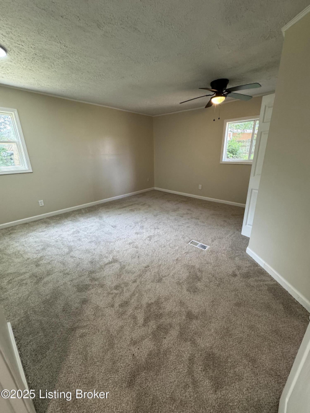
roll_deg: +0.3
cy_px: 206
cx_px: 155
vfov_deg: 102.1
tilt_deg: -18.4
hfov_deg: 85.7
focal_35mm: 14
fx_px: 167
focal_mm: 2.22
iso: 250
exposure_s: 1/120
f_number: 2.2
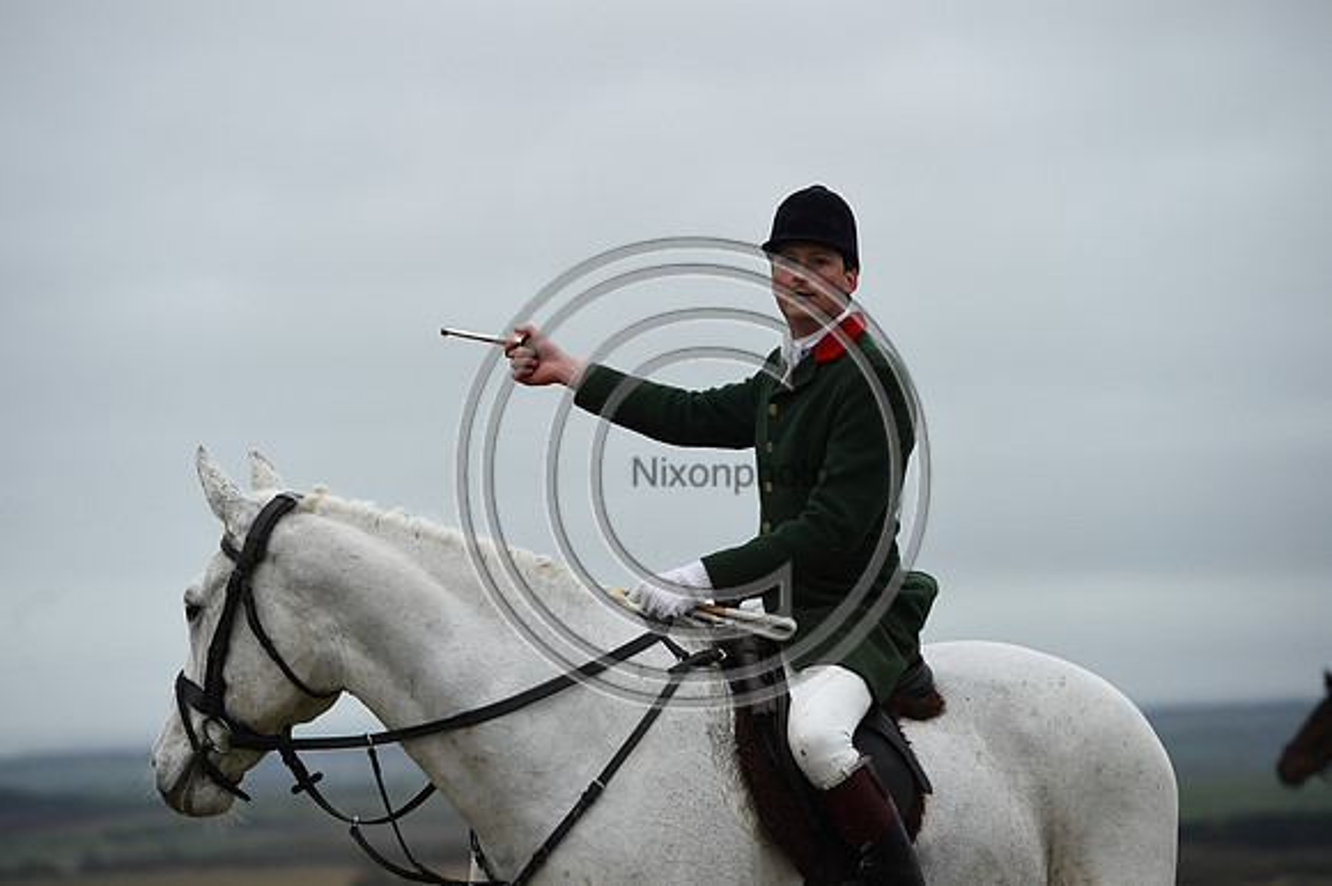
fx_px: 5732
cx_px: 666
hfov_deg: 13.3
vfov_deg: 8.8
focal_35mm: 155
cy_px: 443
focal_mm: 155
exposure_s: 1/1250
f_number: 4.5
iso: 1100
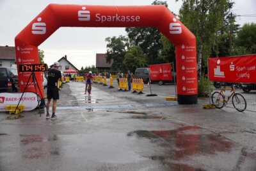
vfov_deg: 34.2
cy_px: 86
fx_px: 277
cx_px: 128
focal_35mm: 39
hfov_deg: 49.5
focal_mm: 26
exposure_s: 1/640
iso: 1600
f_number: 6.3
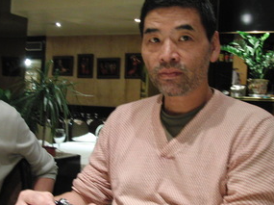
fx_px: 411
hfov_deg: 36.8
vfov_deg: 28.0
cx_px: 155
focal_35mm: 52
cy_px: 112
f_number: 3.6
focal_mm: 6.42
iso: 400
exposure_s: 1/10
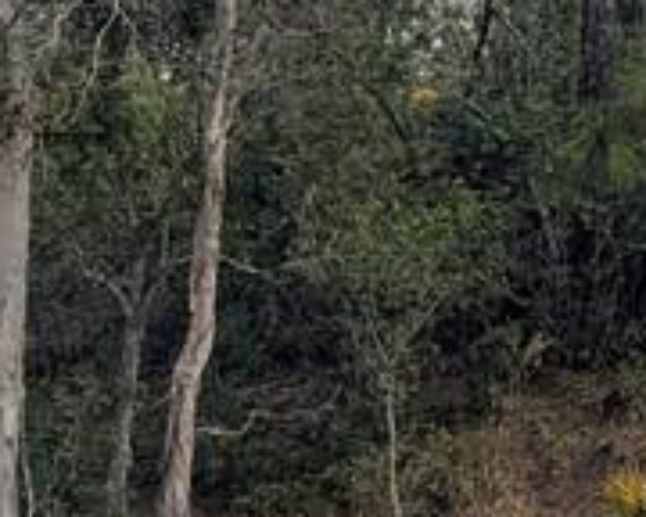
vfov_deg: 11.2
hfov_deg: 12.4
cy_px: -258
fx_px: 2543
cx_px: 1366
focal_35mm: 133
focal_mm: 6.81
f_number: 1.85
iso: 48
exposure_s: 1/2632
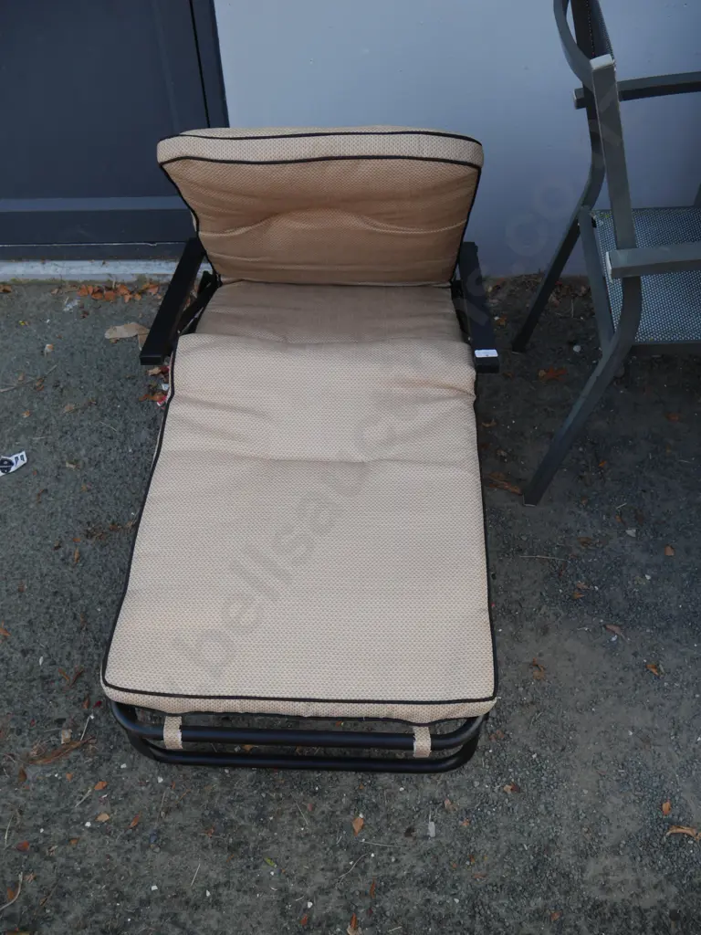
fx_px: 756
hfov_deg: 49.7
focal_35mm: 28
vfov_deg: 63.4
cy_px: 468
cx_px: 350
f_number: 4.5
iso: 200
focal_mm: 14
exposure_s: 1/160
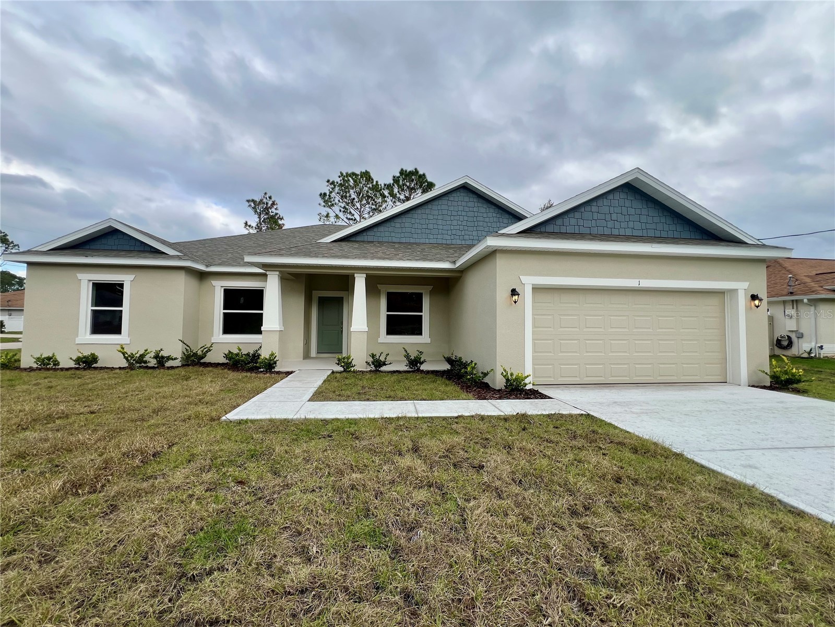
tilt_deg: +1.4
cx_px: 418
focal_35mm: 13
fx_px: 314
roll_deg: -0.5
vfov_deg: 89.9
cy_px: 314
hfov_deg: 106.2
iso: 32
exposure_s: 1/528
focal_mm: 1.57
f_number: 1.8
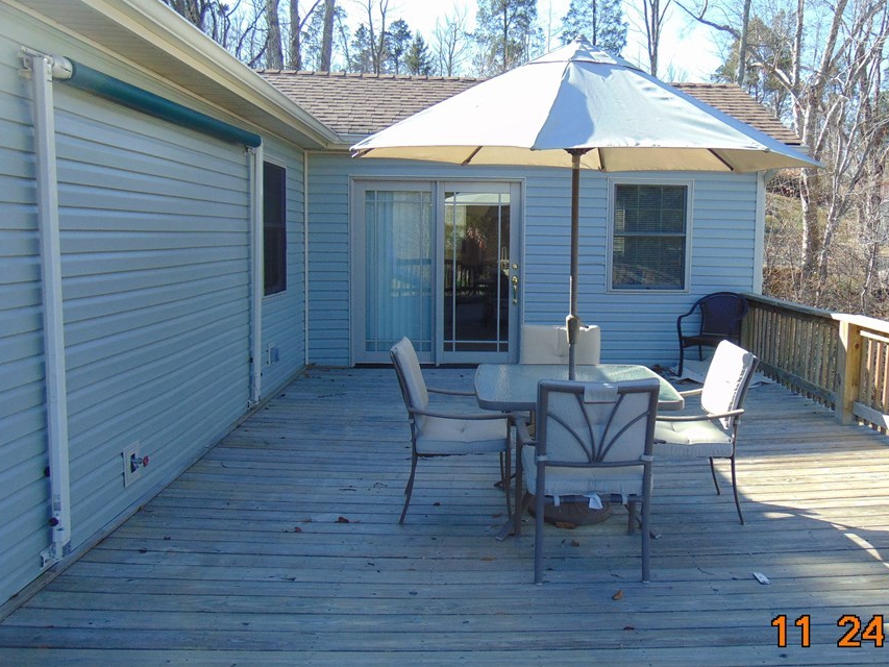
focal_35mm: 30
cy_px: 315
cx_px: 529
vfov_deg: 46.8
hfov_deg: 59.5
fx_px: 771
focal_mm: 4.5
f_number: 3
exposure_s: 1/320
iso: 80
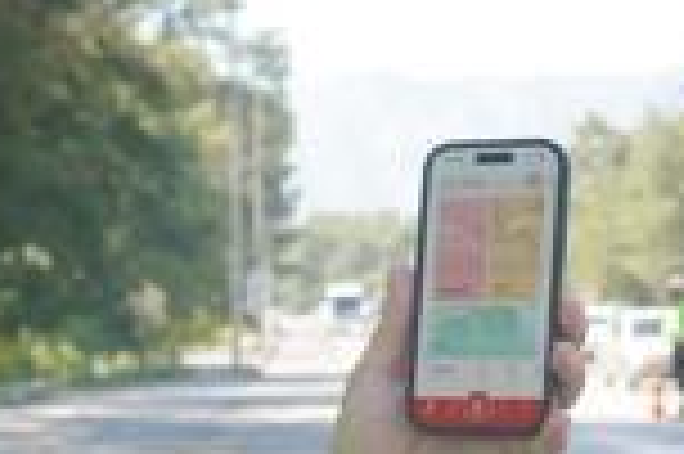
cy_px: 405
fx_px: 2448
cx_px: -32
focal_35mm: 129
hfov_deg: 15.6
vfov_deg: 10.6
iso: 400
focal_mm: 32
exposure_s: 1/400
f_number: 5.6
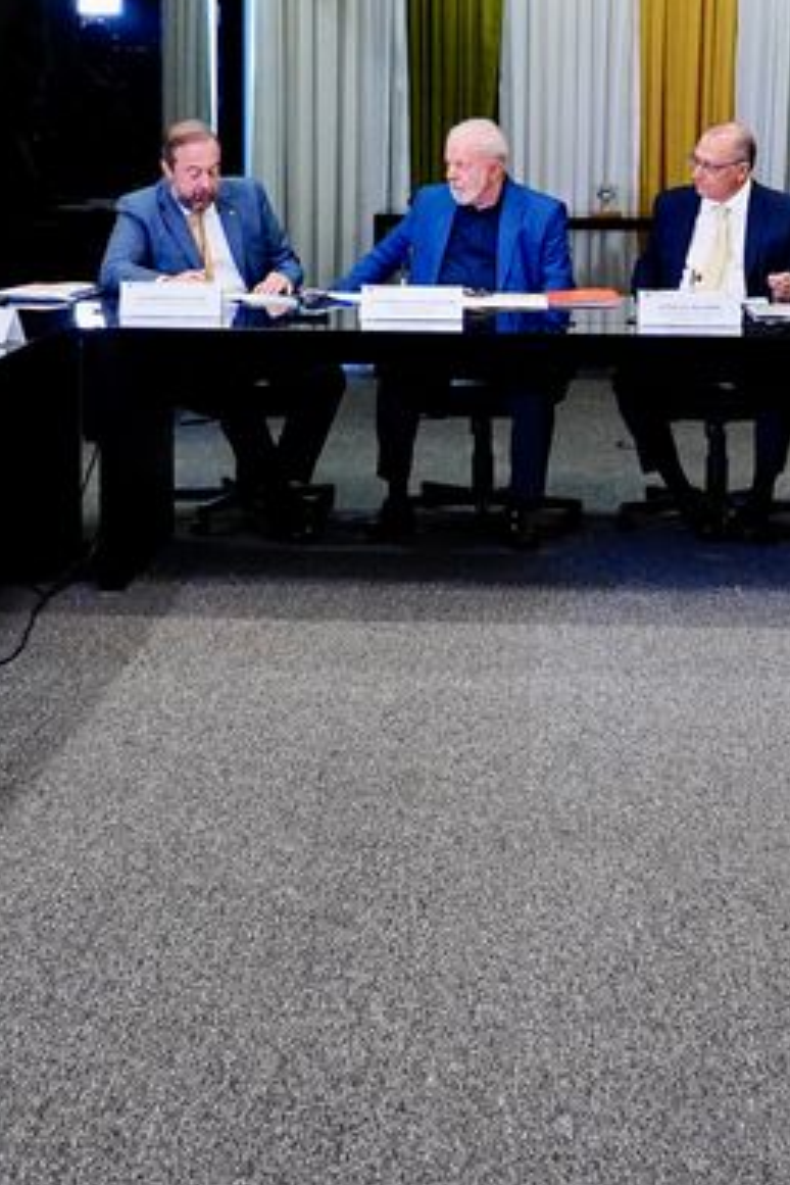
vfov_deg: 26.6
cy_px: 488
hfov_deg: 17.8
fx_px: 2501
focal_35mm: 76
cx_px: 640
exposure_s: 1/250
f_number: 3.5
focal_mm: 28
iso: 2500
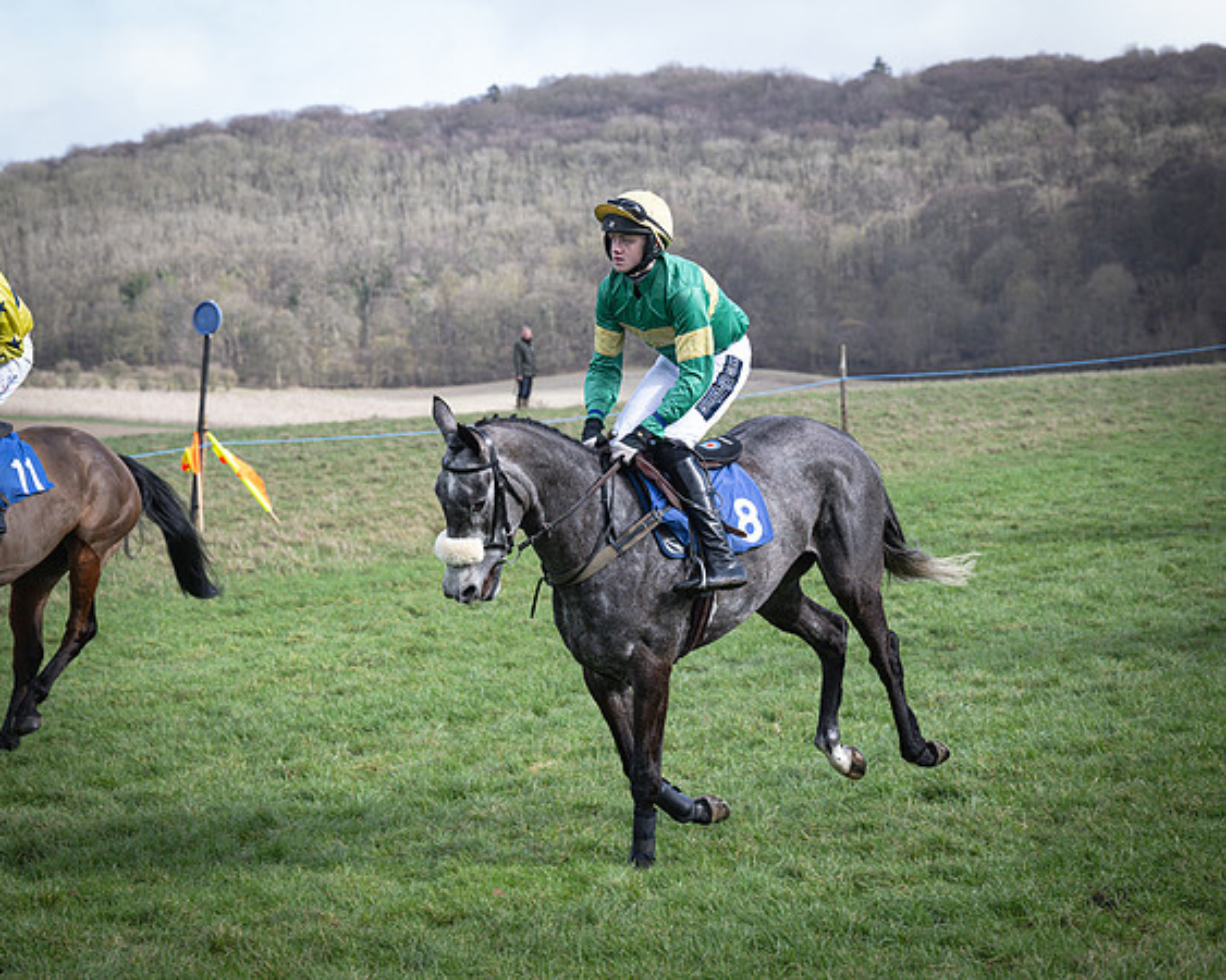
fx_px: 3831
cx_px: 599
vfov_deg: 14.6
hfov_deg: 18.2
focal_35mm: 106
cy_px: 425
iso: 400
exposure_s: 1/800
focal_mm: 79
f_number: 5
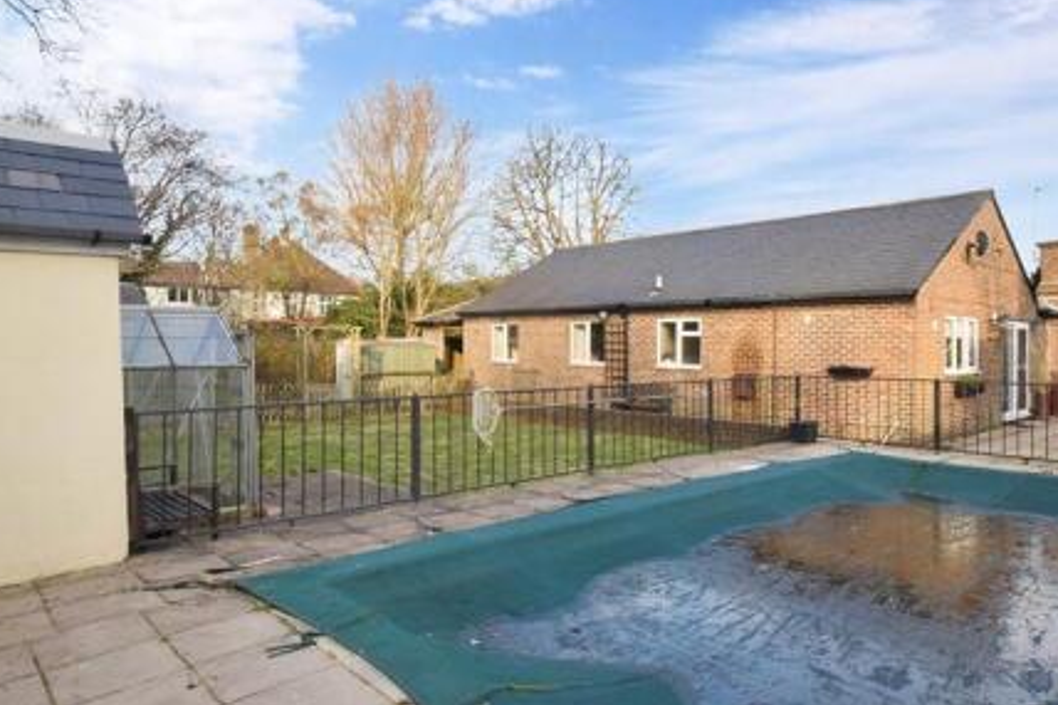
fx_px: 676
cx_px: 613
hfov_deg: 75.6
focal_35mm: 23
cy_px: 343
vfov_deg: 55.1
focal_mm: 10
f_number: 8
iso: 500
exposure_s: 1/320
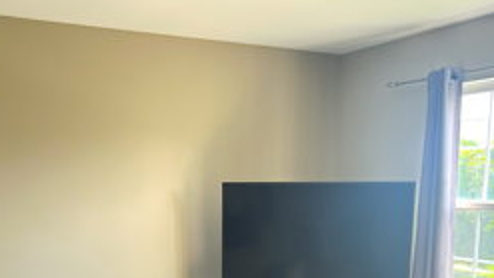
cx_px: 209
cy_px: 300
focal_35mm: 49
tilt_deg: -10.8
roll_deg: +1.2
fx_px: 642
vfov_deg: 23.1
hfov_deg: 42.0
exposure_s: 1/160
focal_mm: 5.7
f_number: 1.5
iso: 50
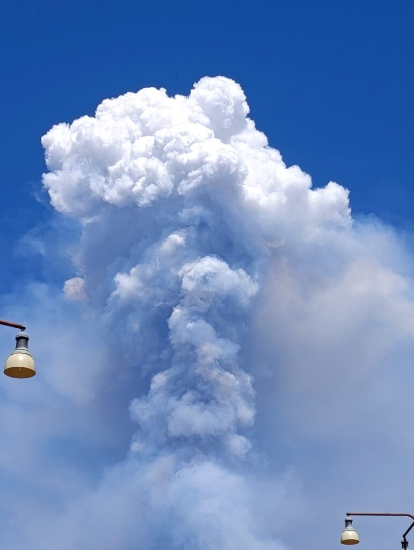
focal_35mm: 79
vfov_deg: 24.7
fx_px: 1257
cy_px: 275
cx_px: 207
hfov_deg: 18.7
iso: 50
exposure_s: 1/1179
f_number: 1.65
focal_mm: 6.11
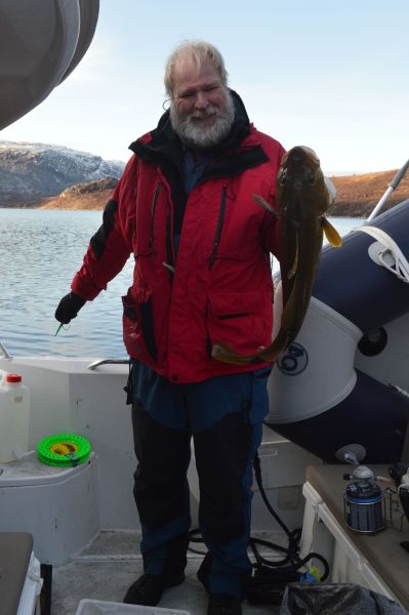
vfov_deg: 49.6
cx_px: 204
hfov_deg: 34.2
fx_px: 666
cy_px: 308
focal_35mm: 39
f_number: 9
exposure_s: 1/160
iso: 400
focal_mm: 26
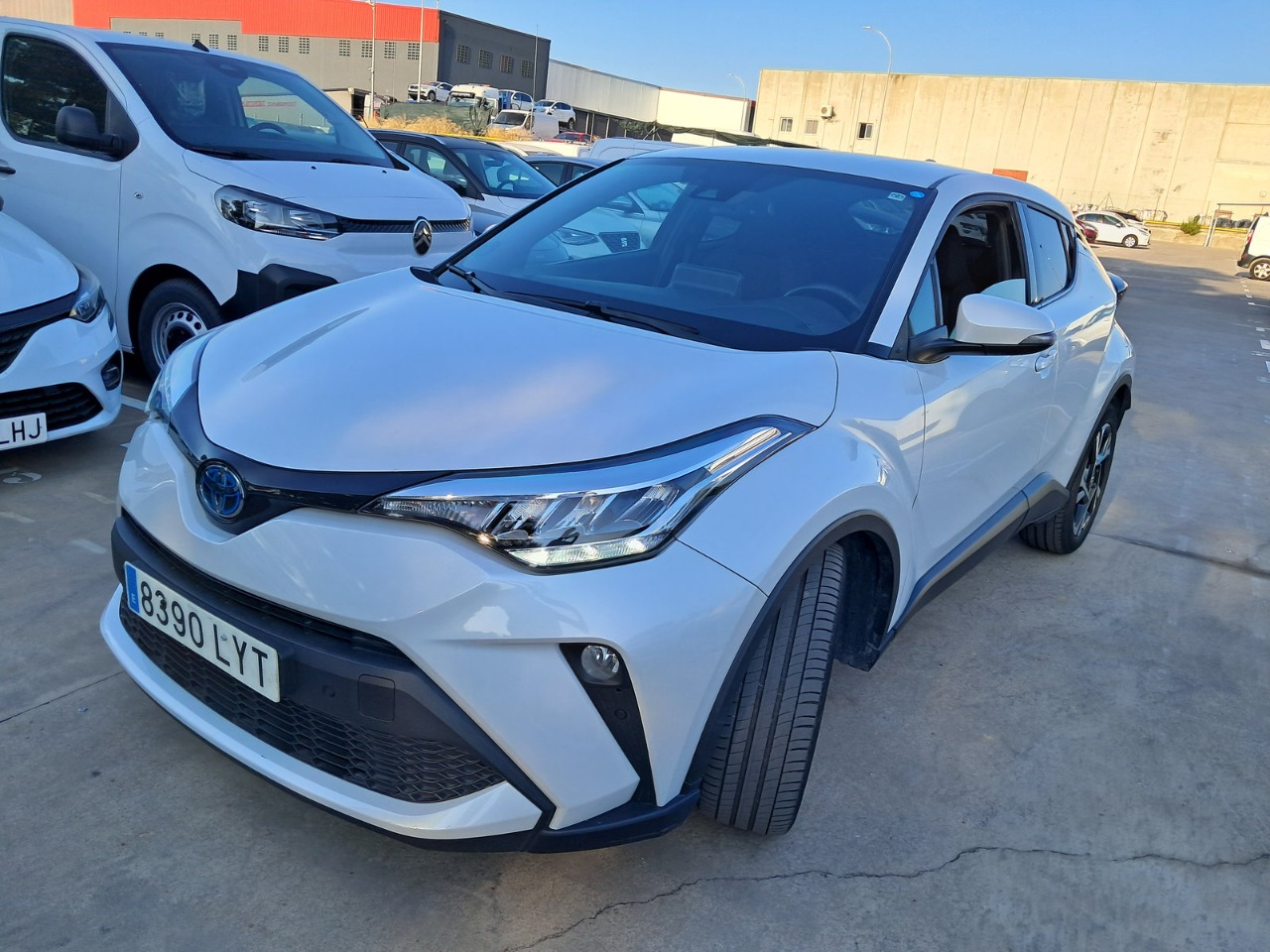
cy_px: 476
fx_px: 991
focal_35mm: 27
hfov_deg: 65.3
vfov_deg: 51.4
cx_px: 635
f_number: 1.8
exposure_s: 1/467
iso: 50
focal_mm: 4
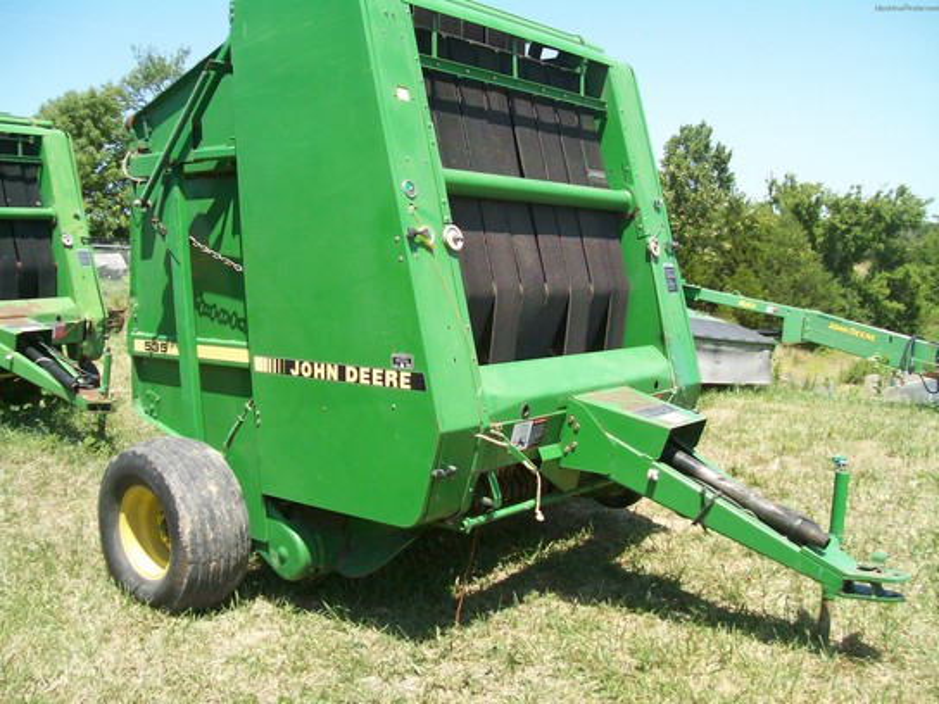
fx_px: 977
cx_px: 470
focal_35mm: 36
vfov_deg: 39.7
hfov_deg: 51.4
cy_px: 352
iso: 80
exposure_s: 1/674
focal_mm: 6
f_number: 2.7
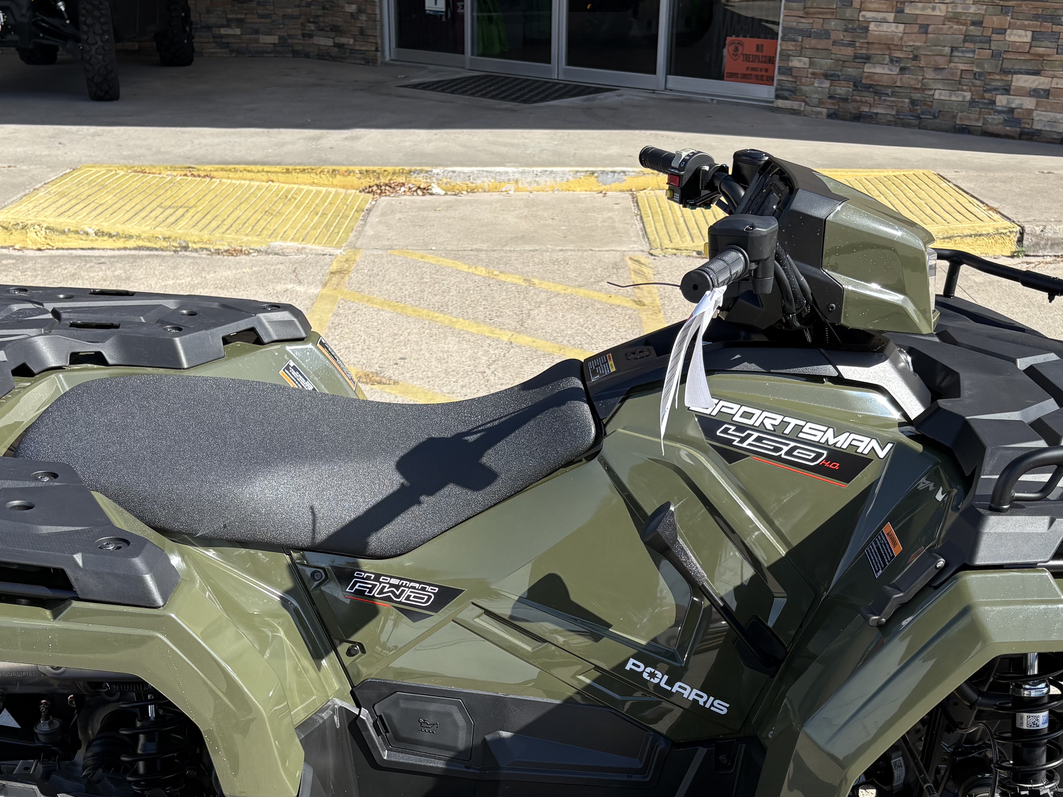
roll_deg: -1.4
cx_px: 511
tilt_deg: -26.4
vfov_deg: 32.6
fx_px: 1320
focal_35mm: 43
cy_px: 641
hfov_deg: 43.8
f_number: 1.6
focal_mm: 5.96
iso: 50
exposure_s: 1/1550
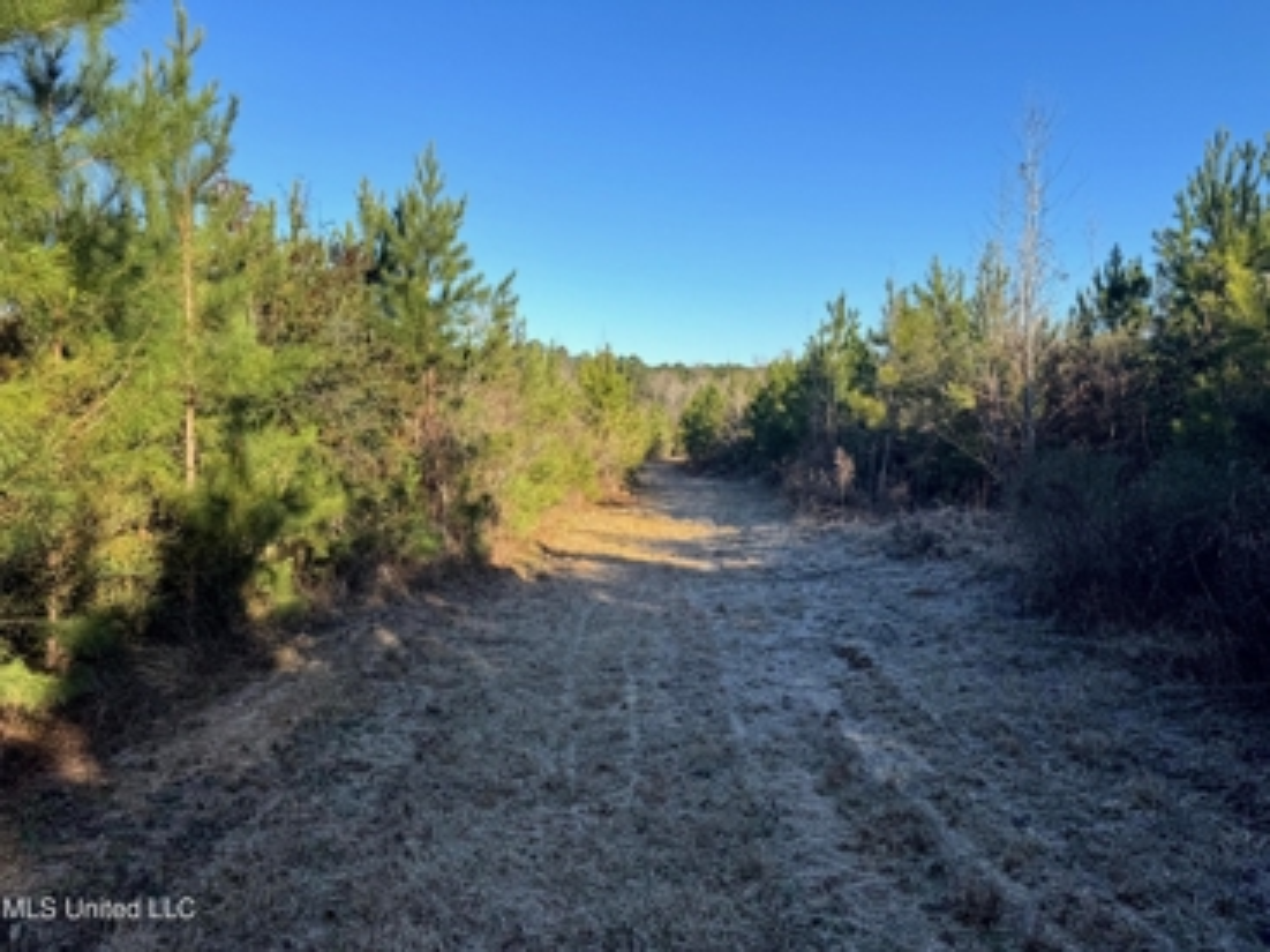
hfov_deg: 71.6
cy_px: 476
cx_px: 635
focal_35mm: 24
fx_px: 880
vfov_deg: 56.8
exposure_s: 1/2174
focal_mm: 6.76
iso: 80
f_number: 1.78
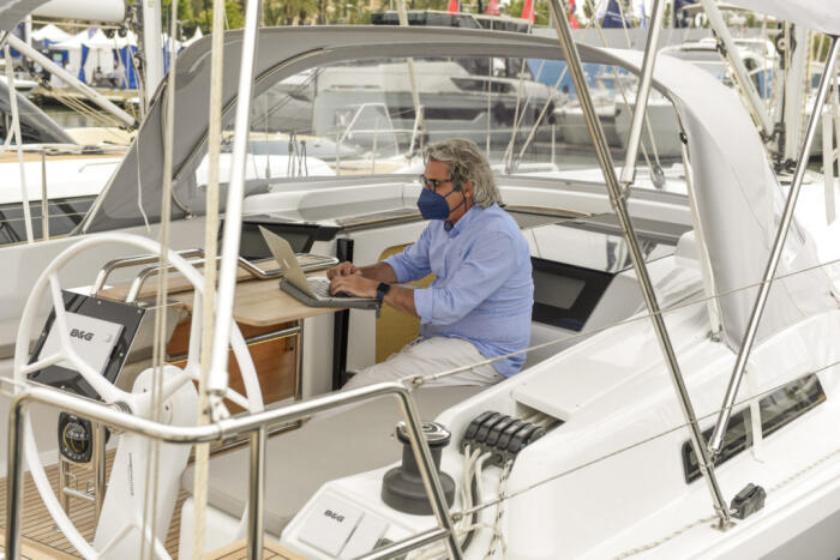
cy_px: 280
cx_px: 420
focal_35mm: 55
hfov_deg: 36.2
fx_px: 1284
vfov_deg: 24.6
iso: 200
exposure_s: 1/250
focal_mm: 55
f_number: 5
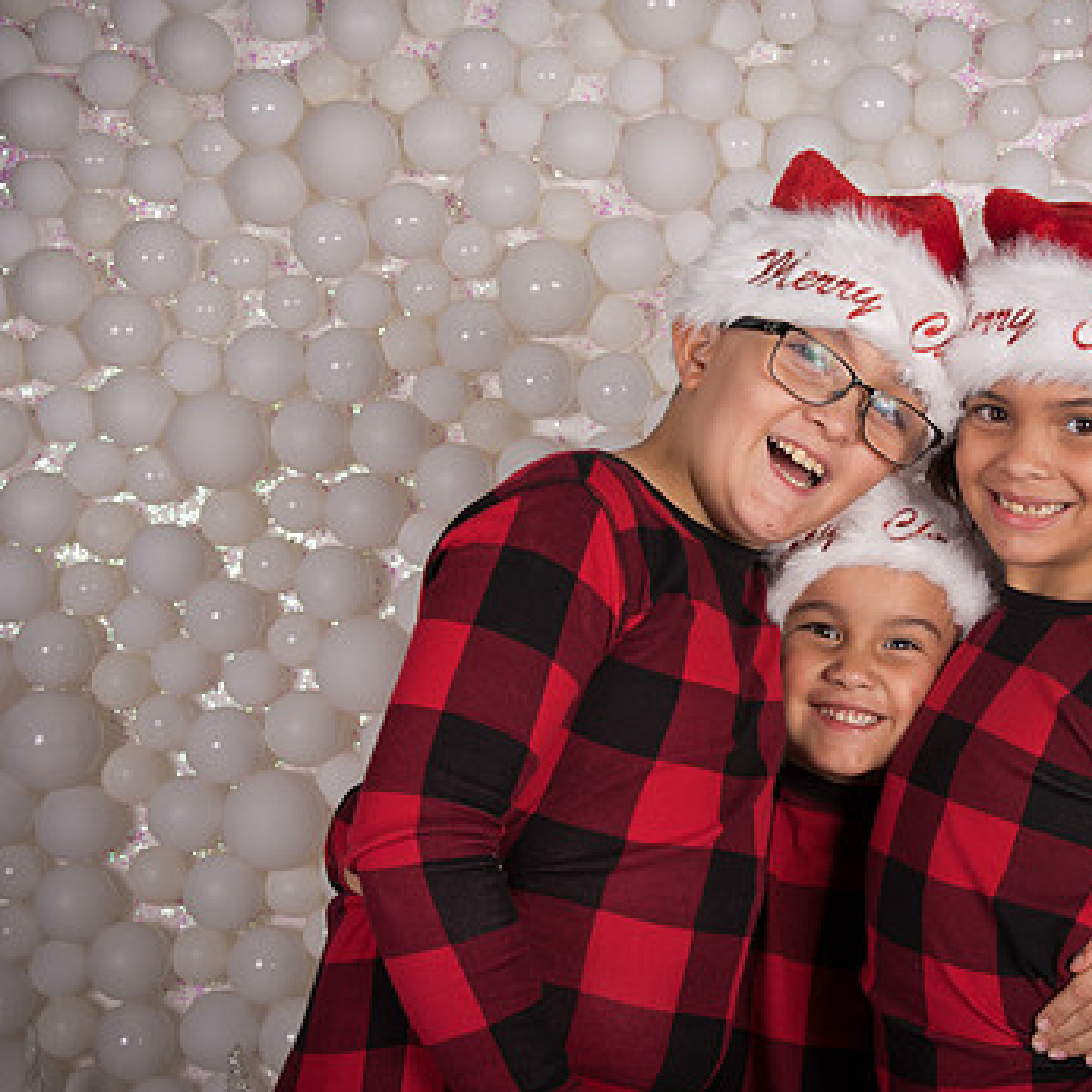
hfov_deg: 23.2
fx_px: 2641
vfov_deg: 23.4
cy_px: 522
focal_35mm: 74
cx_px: 789
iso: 50
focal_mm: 52
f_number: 14
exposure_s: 1/200
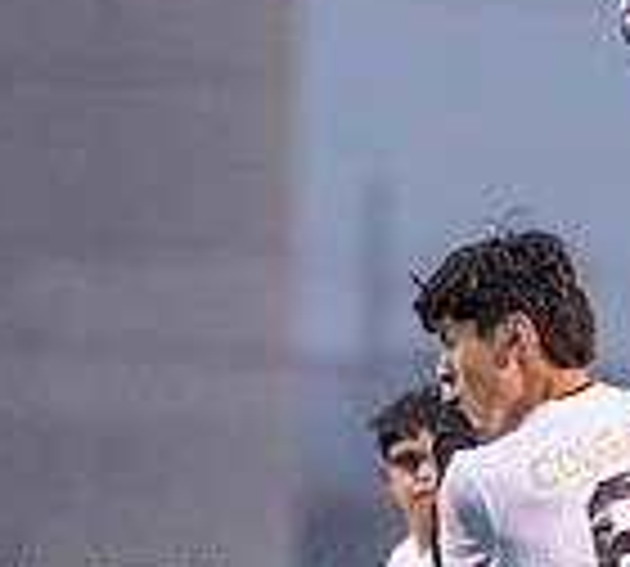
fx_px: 21096
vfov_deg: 1.5
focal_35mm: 1077
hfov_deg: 1.7
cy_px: 712
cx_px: 817
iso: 5000
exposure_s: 1/1250
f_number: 2.8
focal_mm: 200
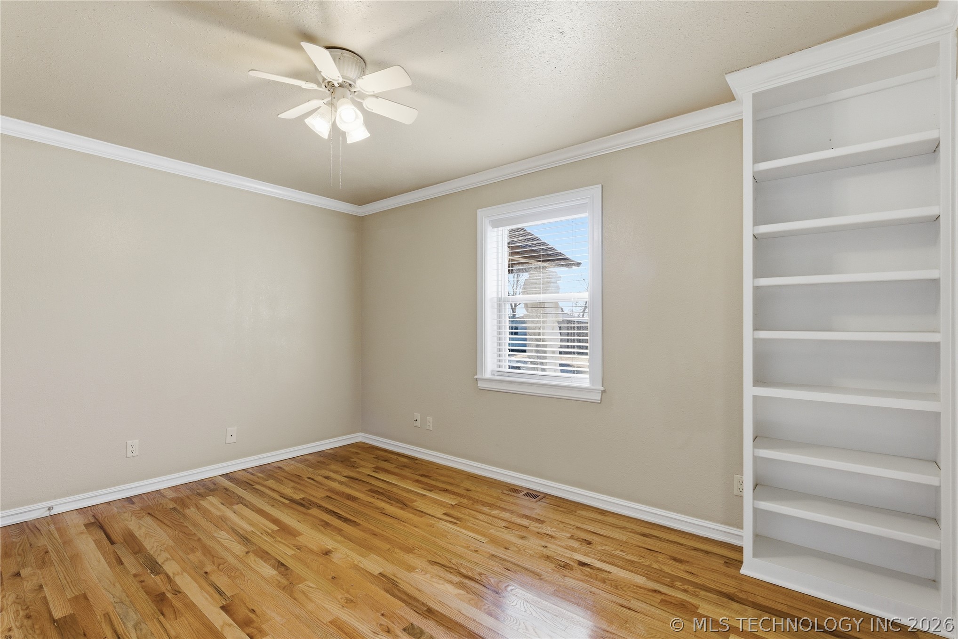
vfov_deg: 73.7
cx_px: 479
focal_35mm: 16
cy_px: 320
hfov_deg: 96.7
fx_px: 426
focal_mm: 16
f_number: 13
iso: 640
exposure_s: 1/160
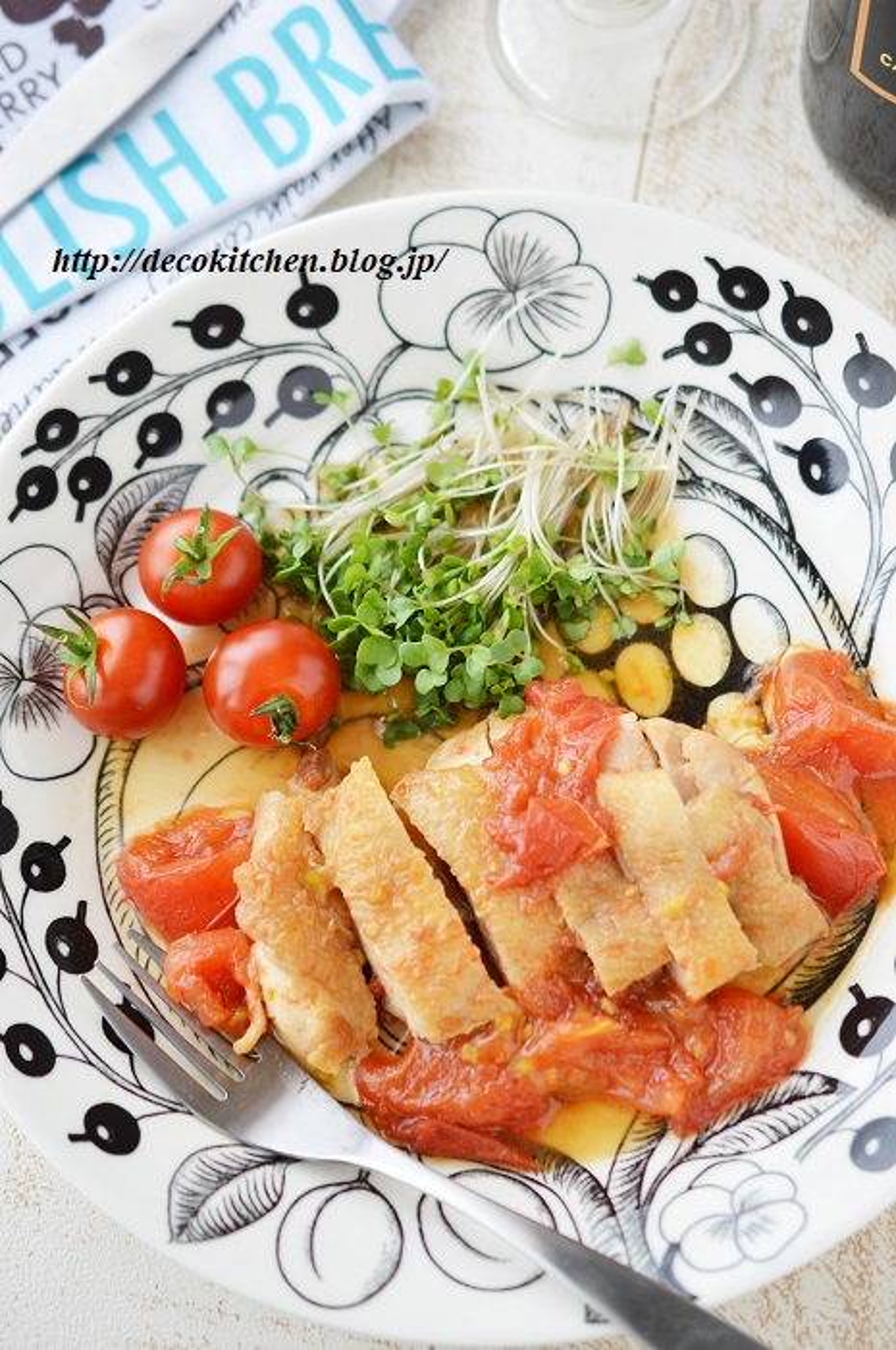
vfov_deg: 33.4
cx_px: 448
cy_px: 675
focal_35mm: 60
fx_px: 2245
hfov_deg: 22.6
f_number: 2.8
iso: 100
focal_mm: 40
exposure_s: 1/30
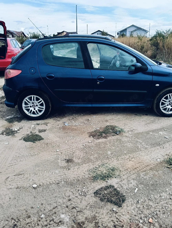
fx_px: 178
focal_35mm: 27
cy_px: 114
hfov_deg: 51.5
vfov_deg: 65.2
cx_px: 86
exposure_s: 1/556
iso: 64
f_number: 1.8
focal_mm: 3.98
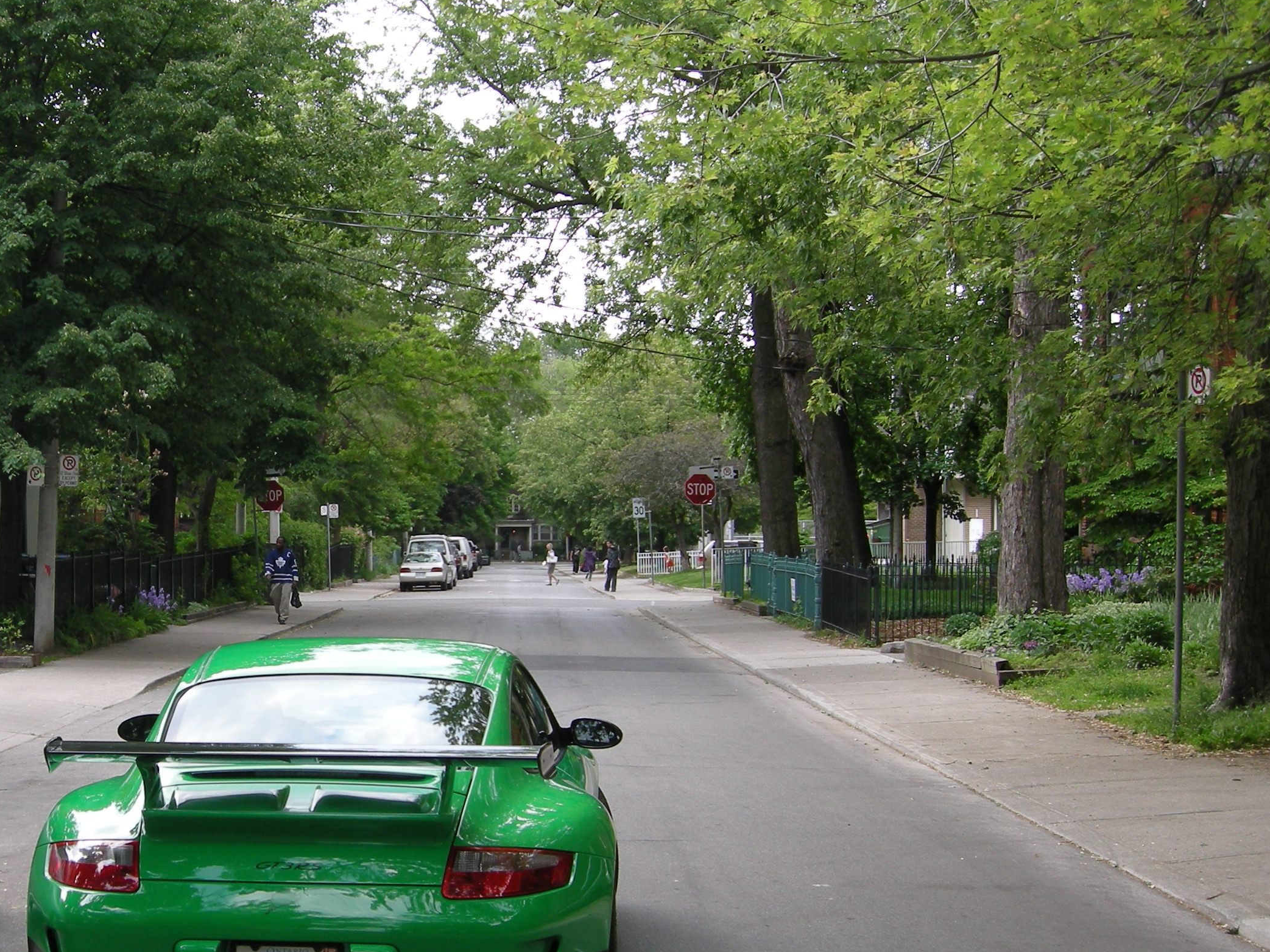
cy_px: 583
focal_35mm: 63
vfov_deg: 23.2
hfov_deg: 29.9
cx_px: 222
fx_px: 2311
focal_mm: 7.5
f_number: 3.8
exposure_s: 1/145
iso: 64
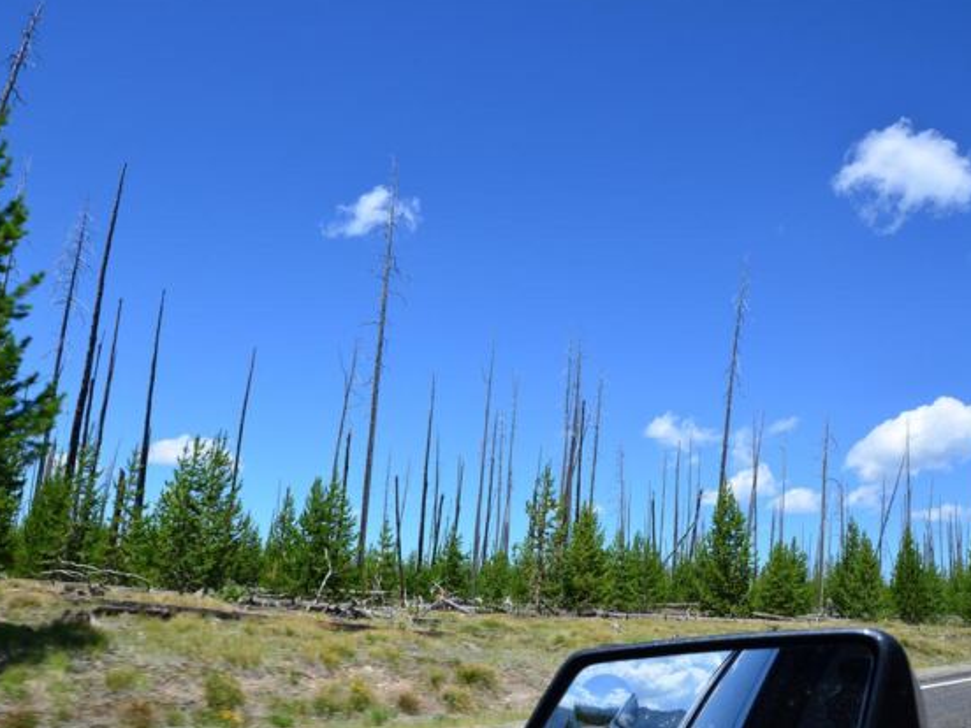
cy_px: 360
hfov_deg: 59.9
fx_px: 842
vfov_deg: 46.8
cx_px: 456
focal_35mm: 30
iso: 200
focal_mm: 18
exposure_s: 1/400
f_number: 10
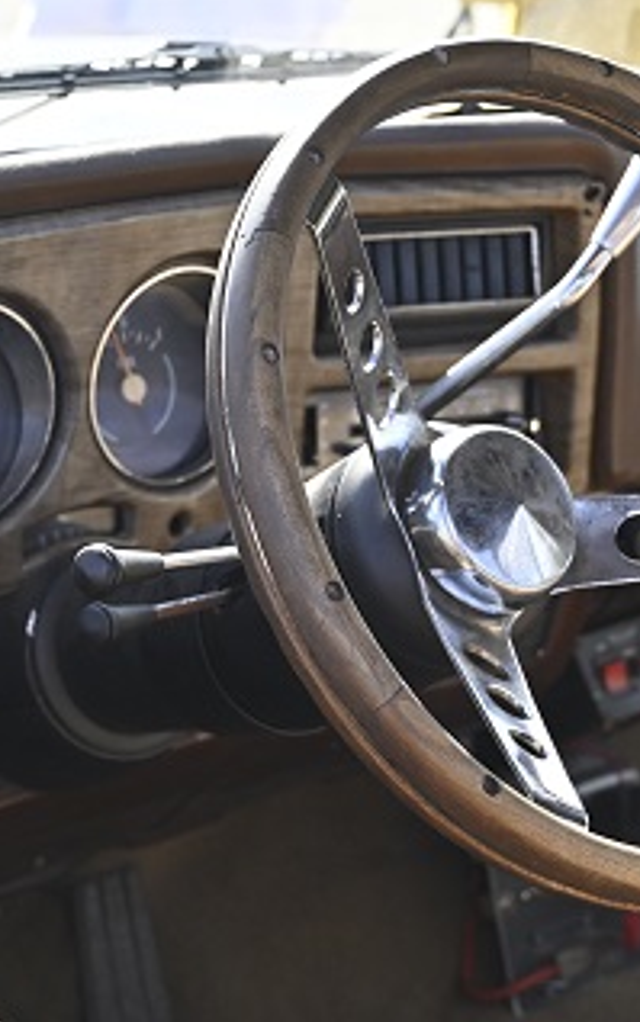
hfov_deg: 16.2
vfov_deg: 25.6
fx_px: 2252
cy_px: 511
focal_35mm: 81
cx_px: 408
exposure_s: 1/800
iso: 800
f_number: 5.6
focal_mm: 35
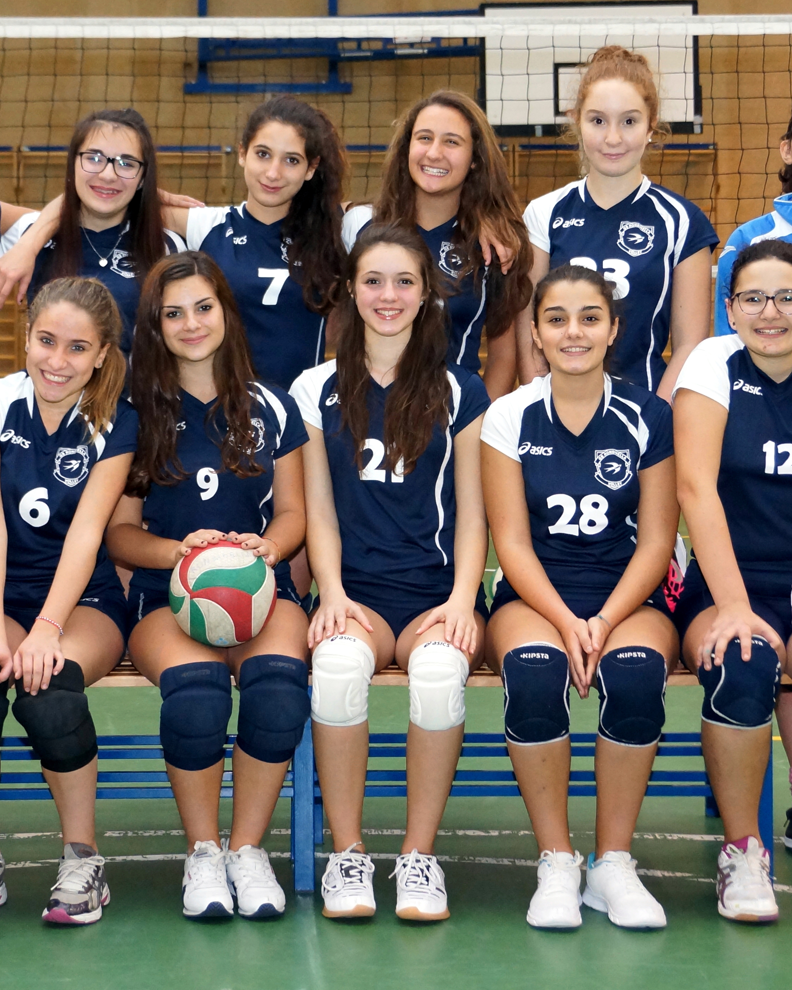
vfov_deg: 31.4
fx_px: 1758
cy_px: 493
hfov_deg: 25.3
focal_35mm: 60
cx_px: 267
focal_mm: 28
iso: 800
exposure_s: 1/80
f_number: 4
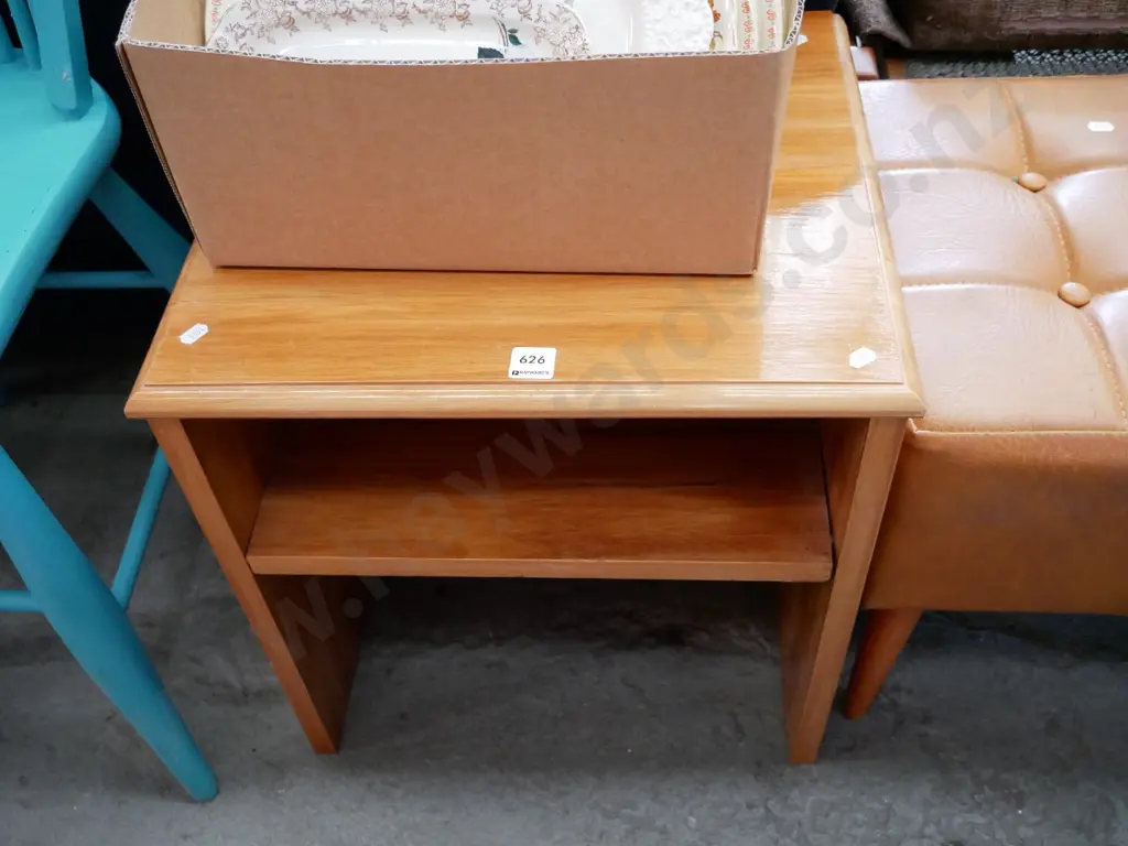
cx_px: 564
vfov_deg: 41.8
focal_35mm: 34
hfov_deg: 54.0
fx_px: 1108
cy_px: 423
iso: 3200
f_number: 4
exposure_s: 1/60
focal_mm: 17
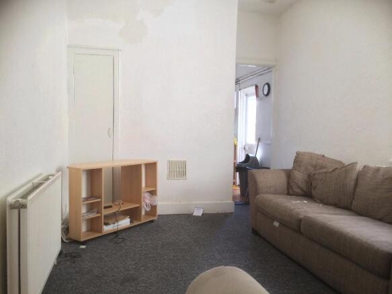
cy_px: 147
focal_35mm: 30
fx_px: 340
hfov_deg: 60.0
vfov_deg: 46.8
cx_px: 196
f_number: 2.2
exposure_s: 1/30
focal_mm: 4.12
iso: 50
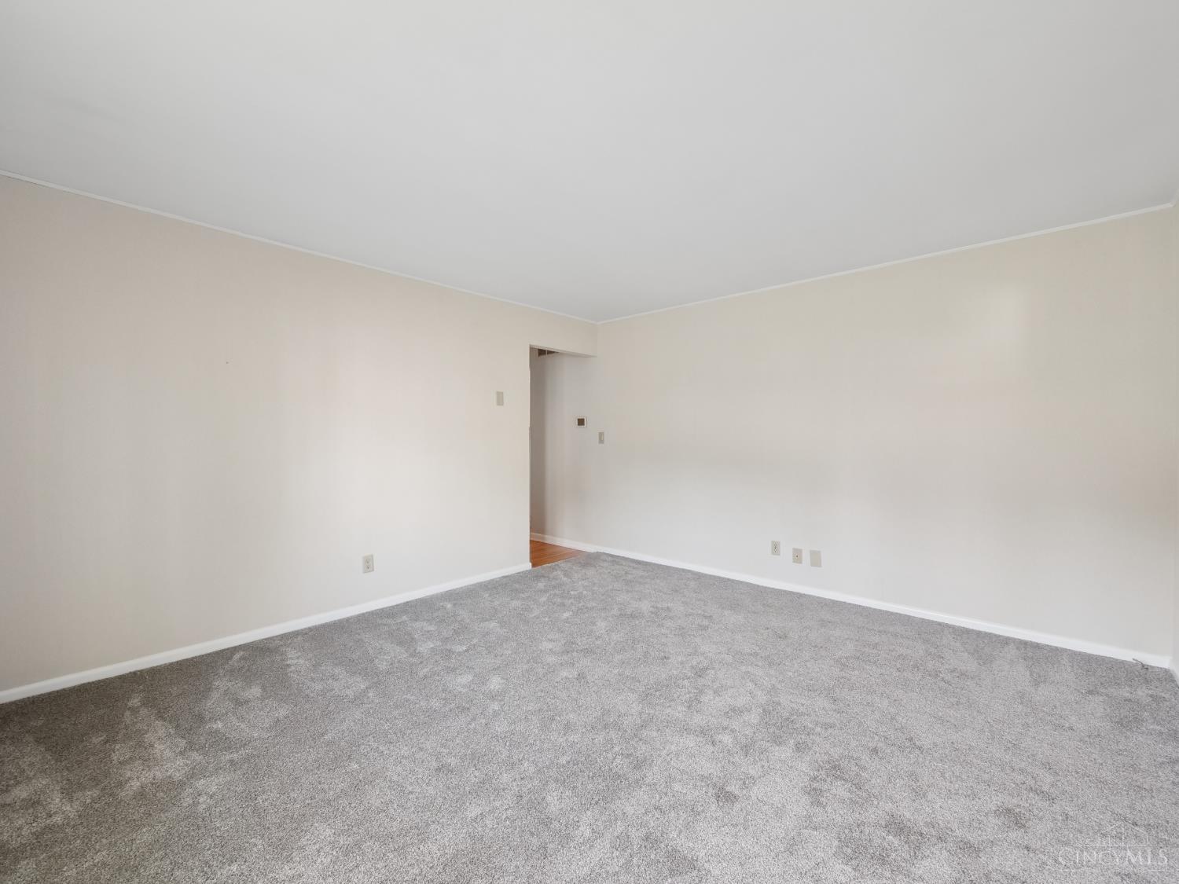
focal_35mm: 14
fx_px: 477
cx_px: 590
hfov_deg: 102.1
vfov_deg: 85.7
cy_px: 442
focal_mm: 7
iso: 640
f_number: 7.1
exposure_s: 1/8
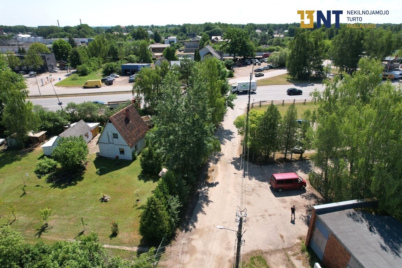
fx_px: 246
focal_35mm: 22
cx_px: 201
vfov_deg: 57.2
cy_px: 134
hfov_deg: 78.6
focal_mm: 8.38
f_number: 2.8
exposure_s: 1/1600
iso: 100
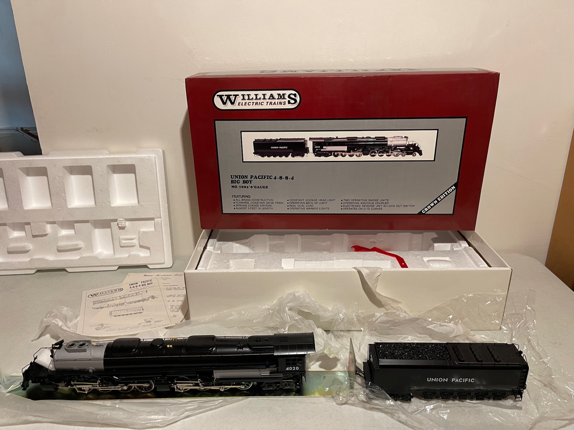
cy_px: 215
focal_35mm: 25
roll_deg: +1.1
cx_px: 287
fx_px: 415
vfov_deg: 54.9
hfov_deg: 69.4
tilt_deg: -22.7
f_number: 1.6
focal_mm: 5.1
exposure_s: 1/60
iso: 250
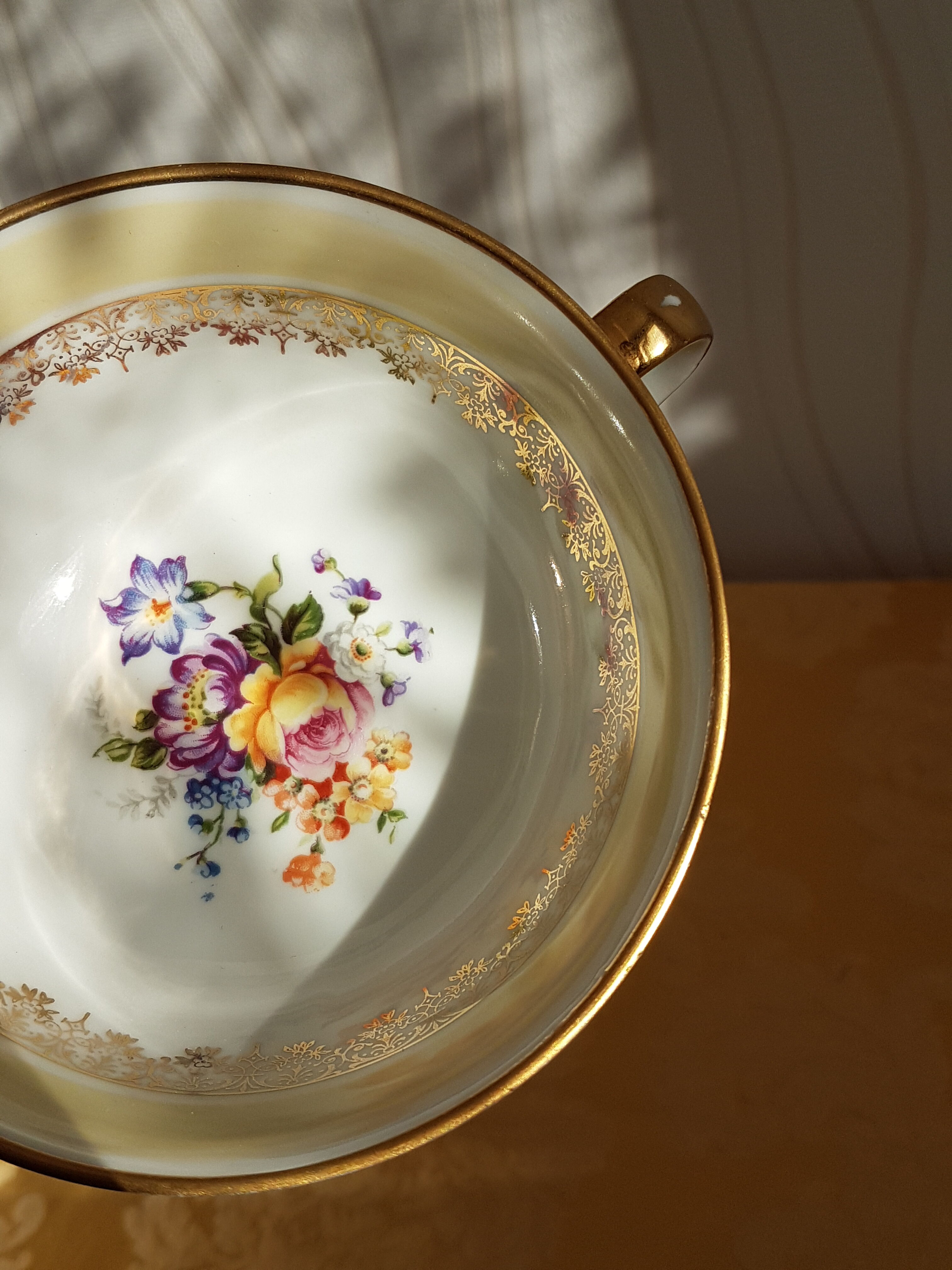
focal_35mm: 26
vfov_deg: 67.3
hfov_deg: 53.1
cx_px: 476
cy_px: 635
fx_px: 953
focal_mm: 4.2
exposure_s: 1/1336
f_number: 1.7
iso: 40
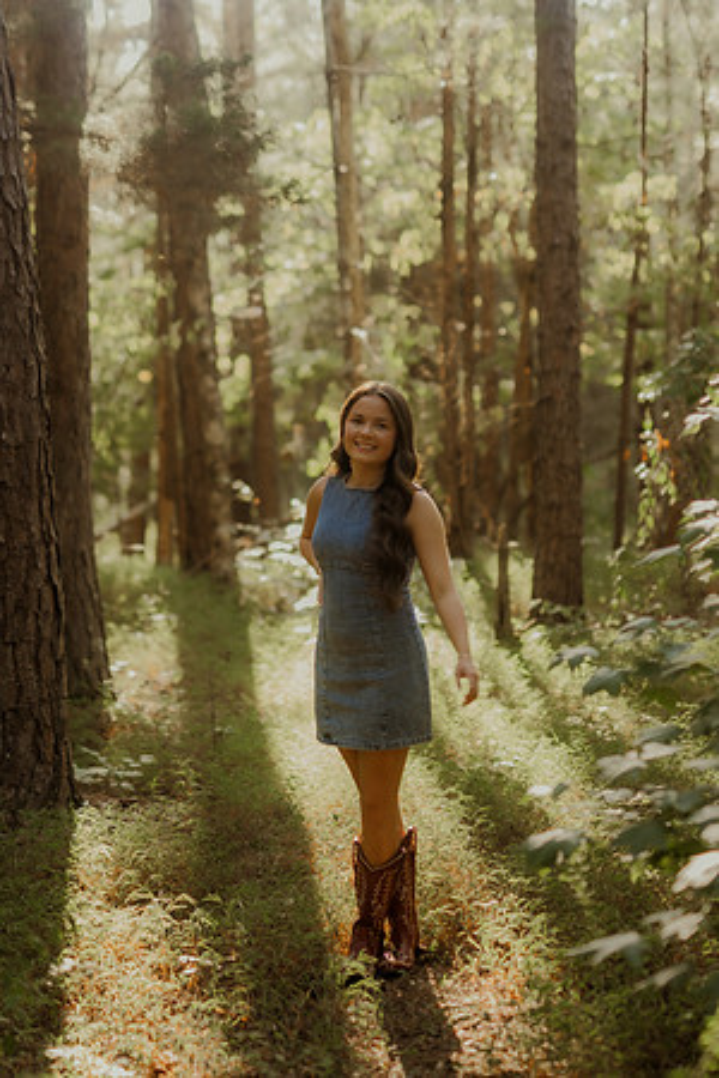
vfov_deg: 27.0
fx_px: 2247
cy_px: 539
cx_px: 360
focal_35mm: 75
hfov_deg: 18.2
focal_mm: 50
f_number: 1.4
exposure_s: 1/125
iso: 125
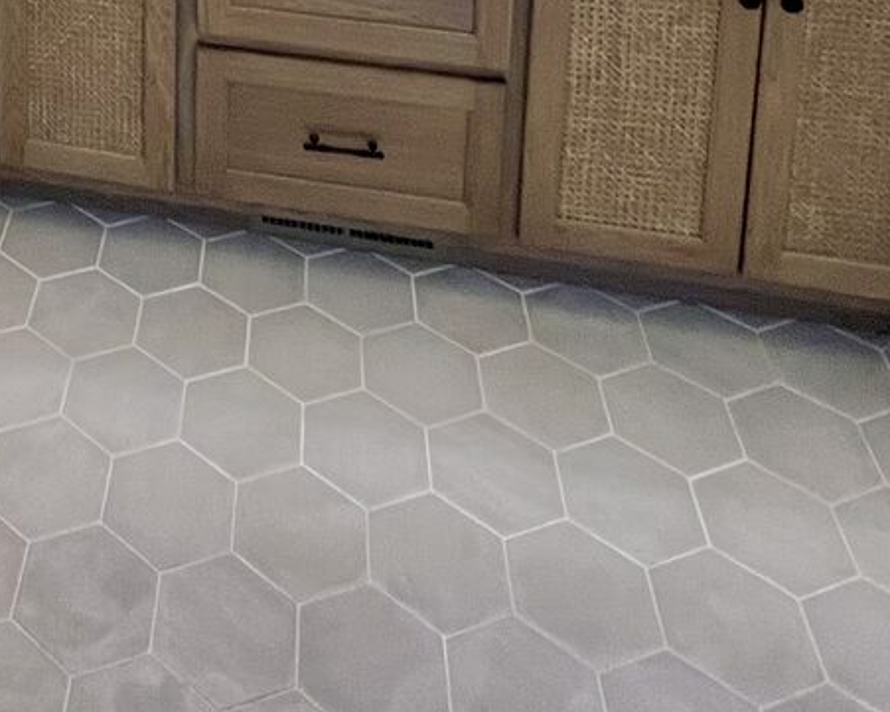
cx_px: 22
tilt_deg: -10.2
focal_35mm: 45
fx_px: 1186
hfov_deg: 37.3
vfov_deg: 23.4
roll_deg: +1.4
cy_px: -465
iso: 160
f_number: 1.8
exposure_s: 1/60
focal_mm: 1.57
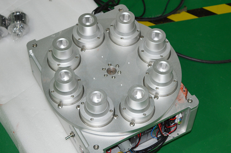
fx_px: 500
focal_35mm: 78
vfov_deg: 17.4
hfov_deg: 26.0
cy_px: 76
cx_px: 116
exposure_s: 1/60
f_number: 5.6
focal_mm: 52
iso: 720
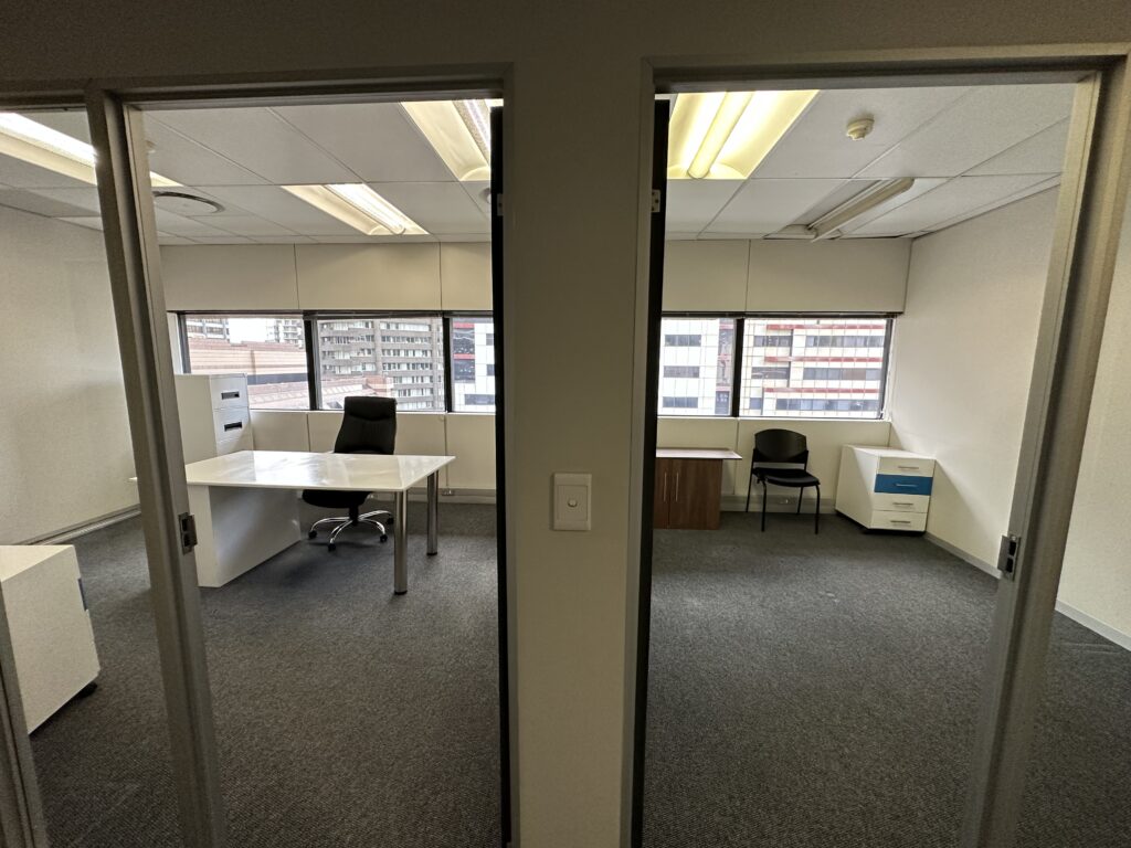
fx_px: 457
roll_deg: +0.2
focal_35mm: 14
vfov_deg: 85.7
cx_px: 566
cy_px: 424
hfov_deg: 102.1
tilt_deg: -7.4
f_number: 2.2
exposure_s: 1/100
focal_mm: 2.22
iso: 250
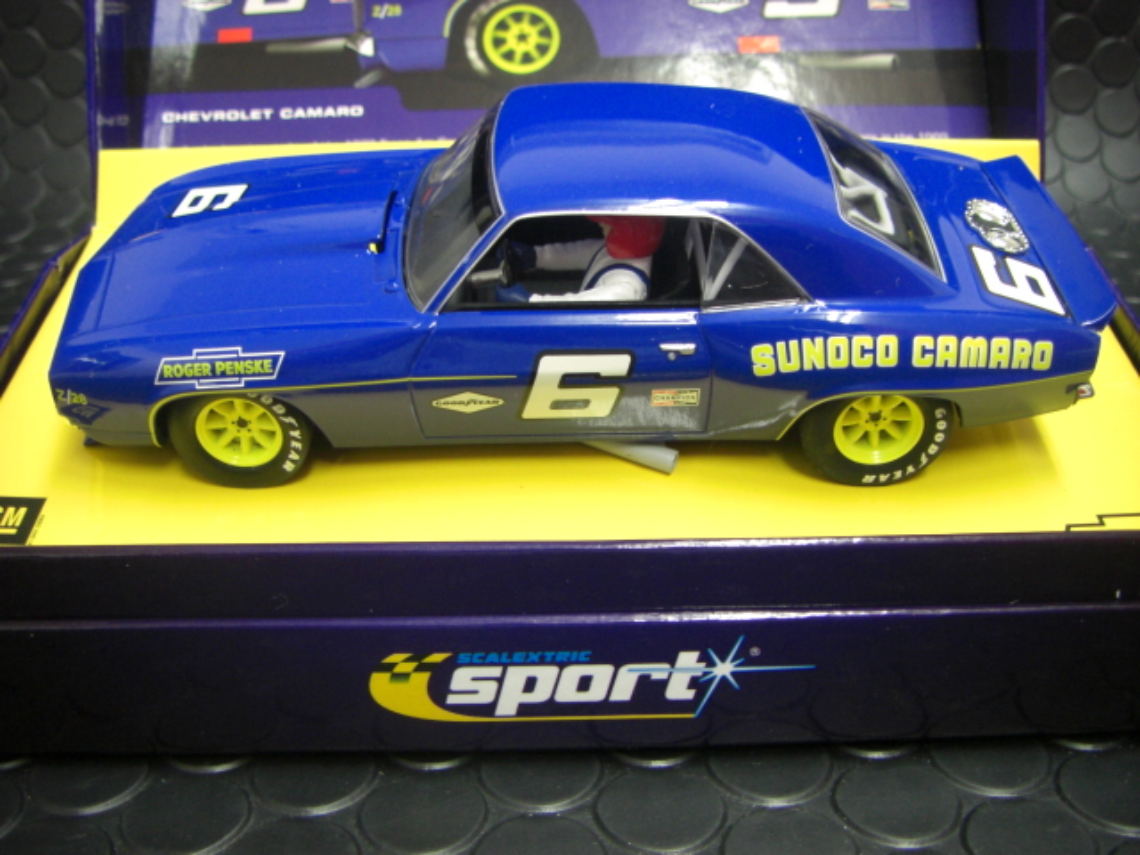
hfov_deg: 49.0
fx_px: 1251
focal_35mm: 38
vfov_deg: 37.7
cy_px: 428
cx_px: 570
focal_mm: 6.3
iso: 200
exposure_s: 1/13
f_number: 3.4
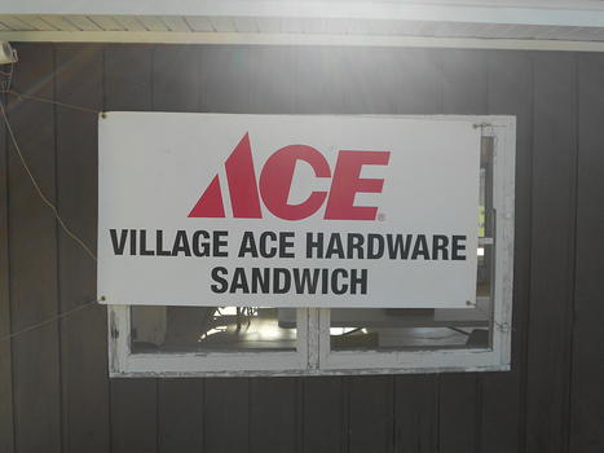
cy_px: 226
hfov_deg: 56.8
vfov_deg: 44.1
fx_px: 558
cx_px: 302
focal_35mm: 32
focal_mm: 5.8
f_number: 3.6
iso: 80
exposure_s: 1/320
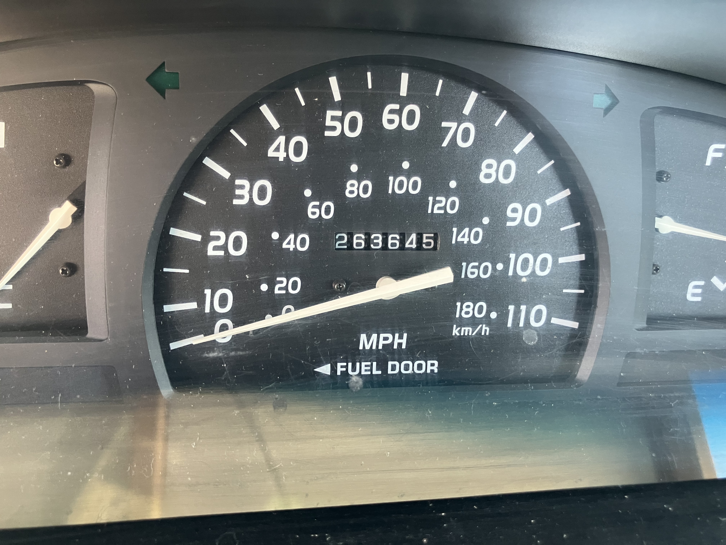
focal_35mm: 28
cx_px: 363
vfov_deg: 49.7
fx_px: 587
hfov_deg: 63.4
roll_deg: -4.0
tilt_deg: -32.6
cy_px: 272
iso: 250
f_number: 1.8
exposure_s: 1/60
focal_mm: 3.99
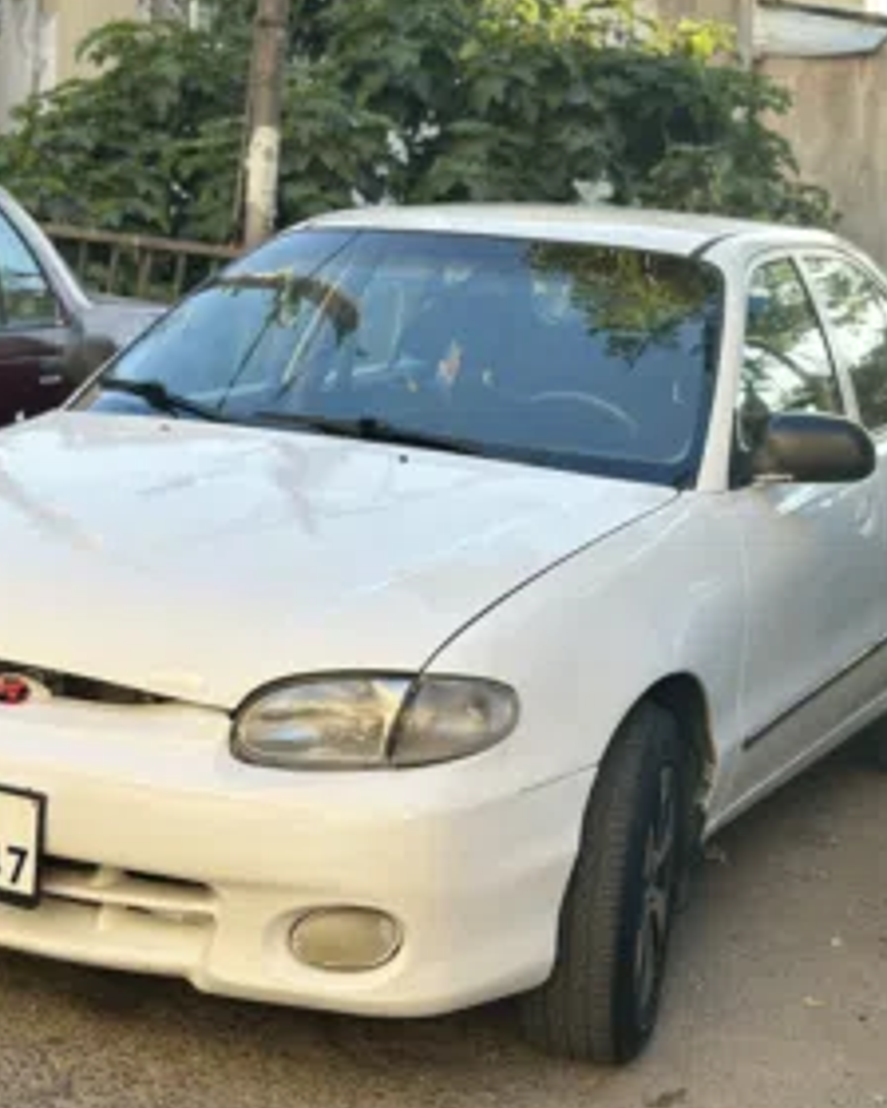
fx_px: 2199
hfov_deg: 22.7
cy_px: 392
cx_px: 317
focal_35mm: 67
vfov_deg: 28.2
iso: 80
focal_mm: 6.86
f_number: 1.78
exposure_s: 1/612
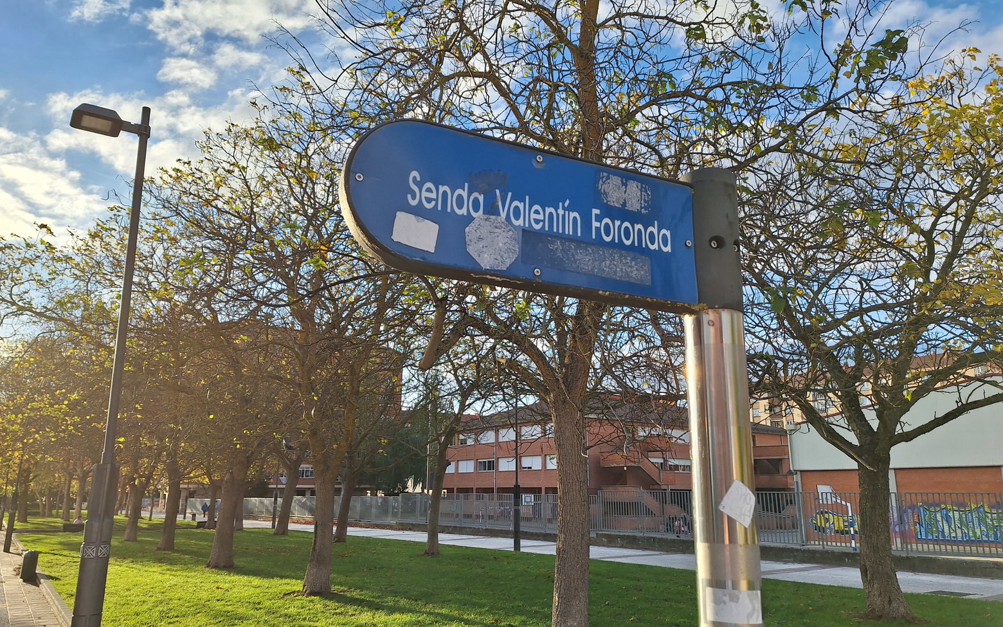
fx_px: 683
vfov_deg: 49.3
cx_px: 493
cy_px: 313
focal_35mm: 25
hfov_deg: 72.5
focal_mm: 5.54
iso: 40
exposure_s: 1/1634
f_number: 1.8
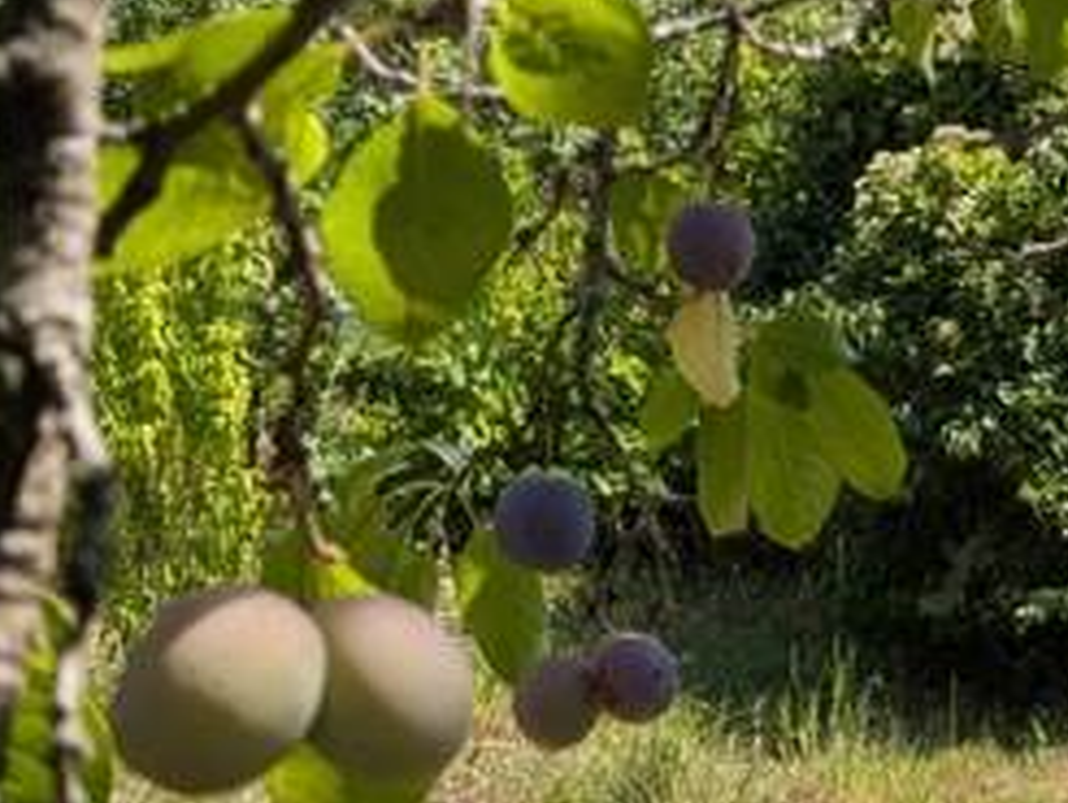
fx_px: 2409
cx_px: 1237
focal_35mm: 78
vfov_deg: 18.9
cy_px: 373
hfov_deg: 23.2
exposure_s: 1/943
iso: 24
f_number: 1.7
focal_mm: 4.53
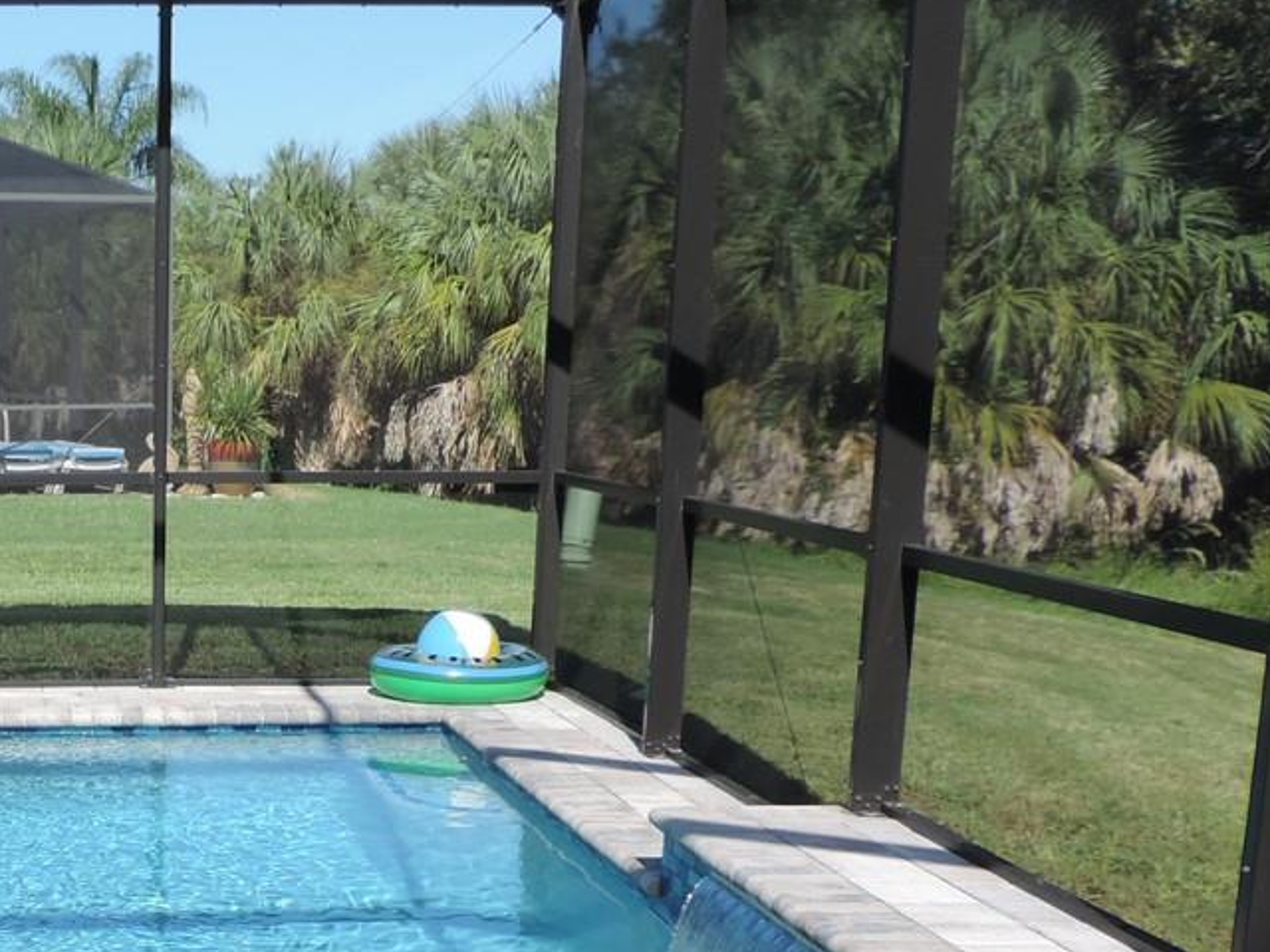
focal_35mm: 60
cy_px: 922
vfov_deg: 23.5
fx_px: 2201
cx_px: 28
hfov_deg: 30.2
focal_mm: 4.3
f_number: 3
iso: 80
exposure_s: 1/500
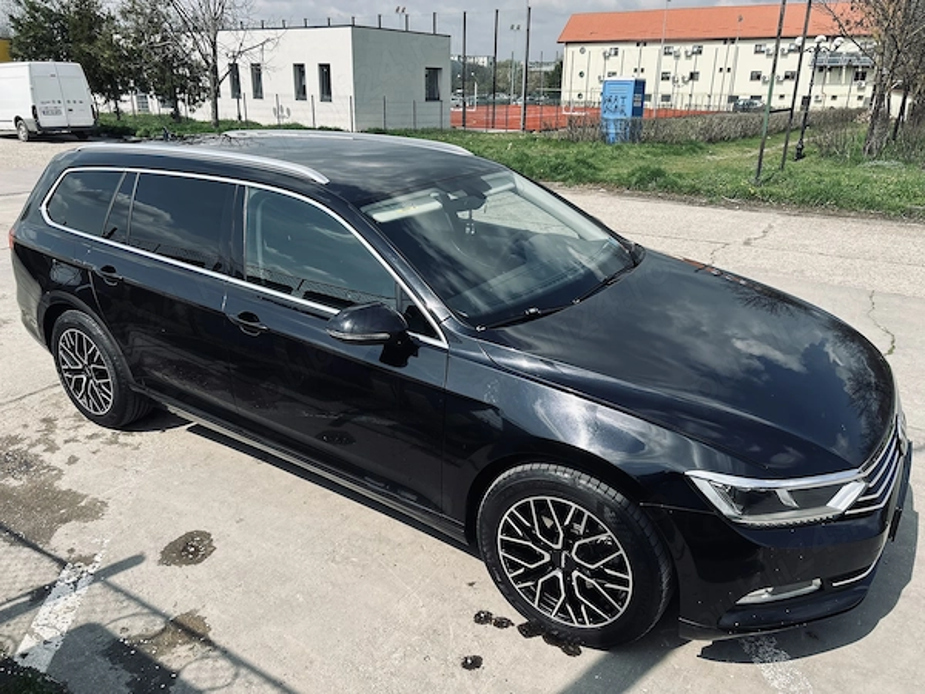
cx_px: 462
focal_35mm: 26
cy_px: 347
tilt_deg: -21.3
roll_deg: -0.6
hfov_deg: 67.3
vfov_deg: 53.1
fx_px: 695
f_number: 1.5
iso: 50
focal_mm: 5.7
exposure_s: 1/3165
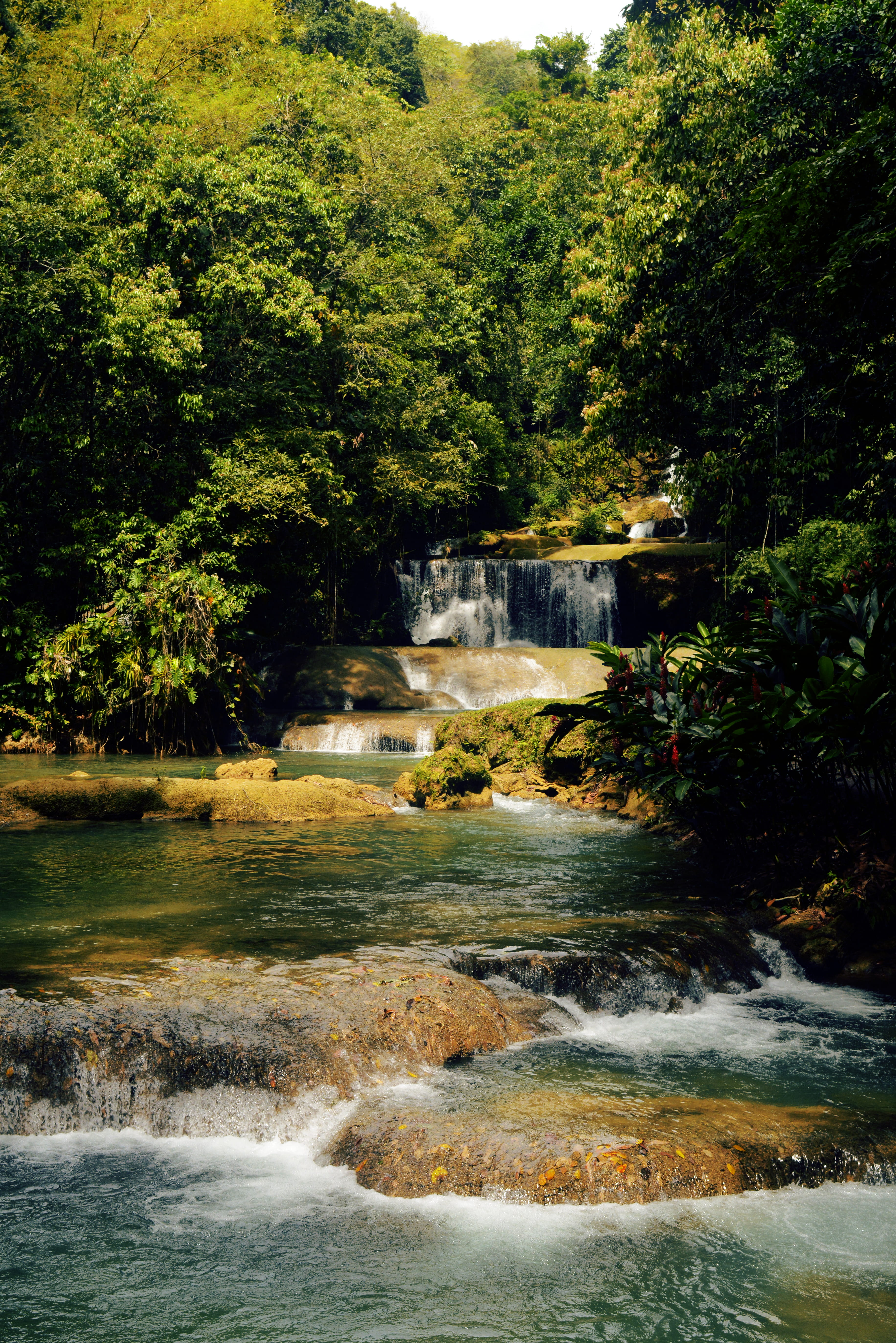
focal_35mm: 48
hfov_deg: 28.3
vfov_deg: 41.5
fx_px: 1775
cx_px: 431
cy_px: 675
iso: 400
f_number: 10
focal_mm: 29
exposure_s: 1/400
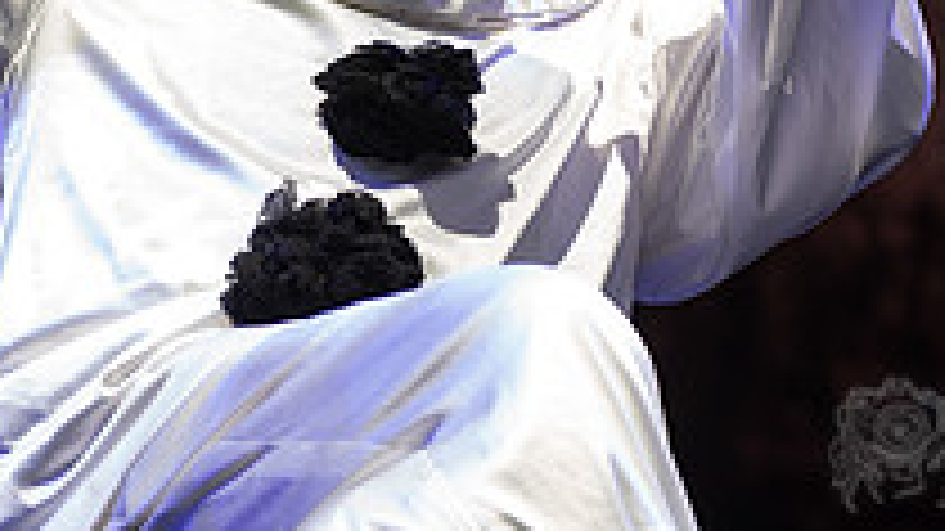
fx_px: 5085
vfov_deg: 5.9
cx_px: 58
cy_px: -331
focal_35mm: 203
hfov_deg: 10.5
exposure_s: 1/320
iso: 640
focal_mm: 70
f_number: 4
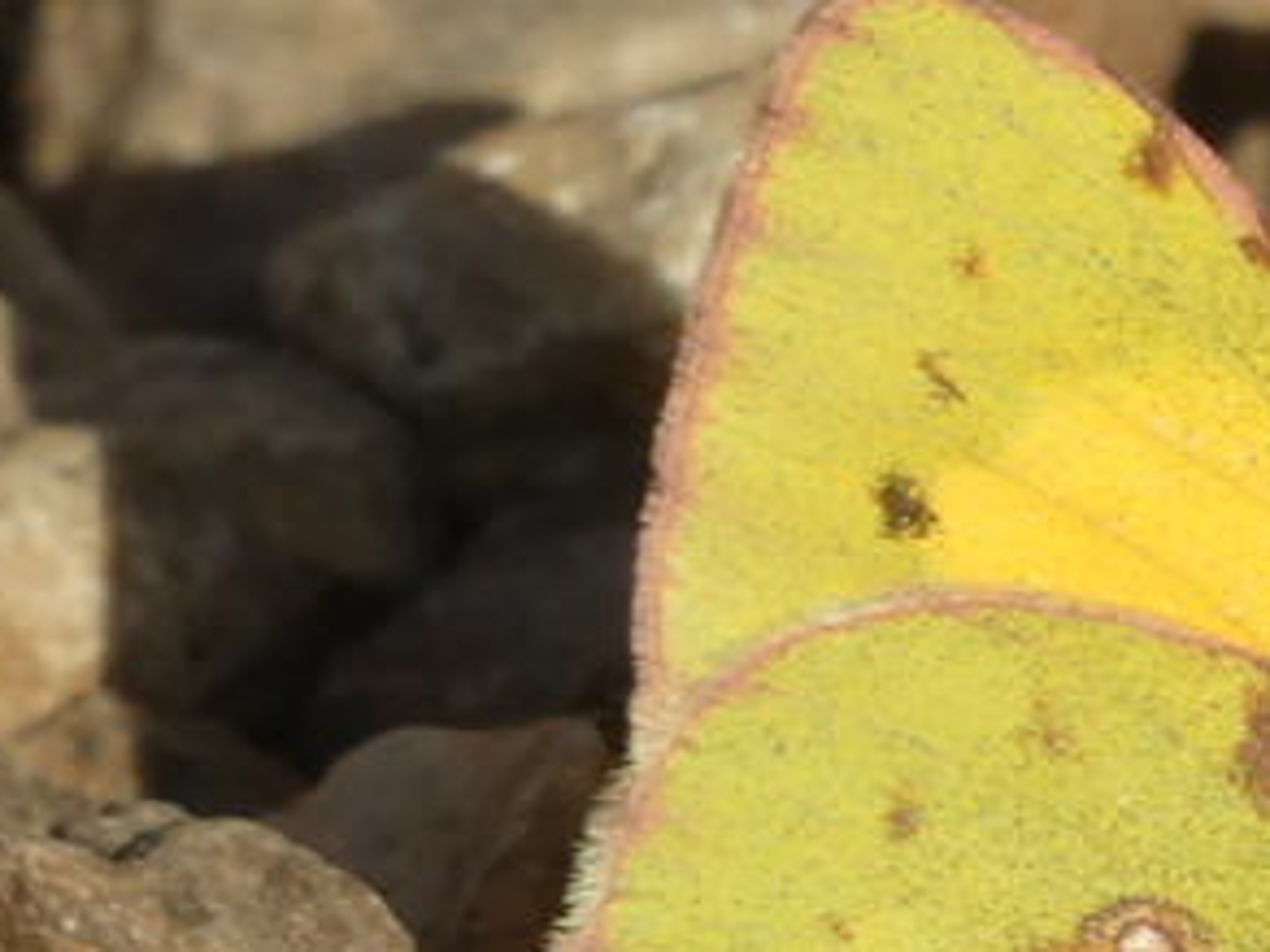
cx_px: 1511
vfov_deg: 1.2
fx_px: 44283
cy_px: 904
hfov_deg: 1.6
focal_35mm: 1207
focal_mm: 74
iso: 80
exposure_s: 1/250
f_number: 5.6
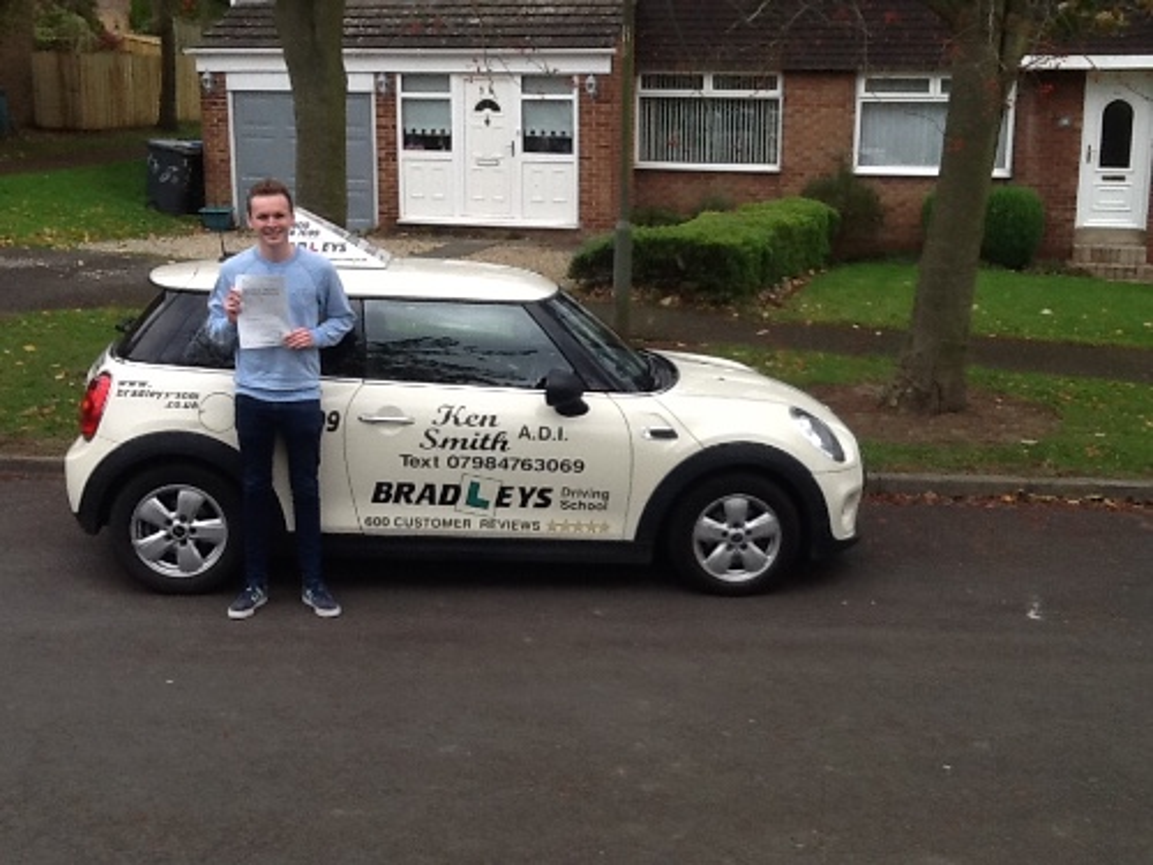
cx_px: 576
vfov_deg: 32.9
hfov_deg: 42.9
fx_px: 1466
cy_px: 432
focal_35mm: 44
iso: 40
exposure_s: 1/207
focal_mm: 2.03
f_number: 2.4
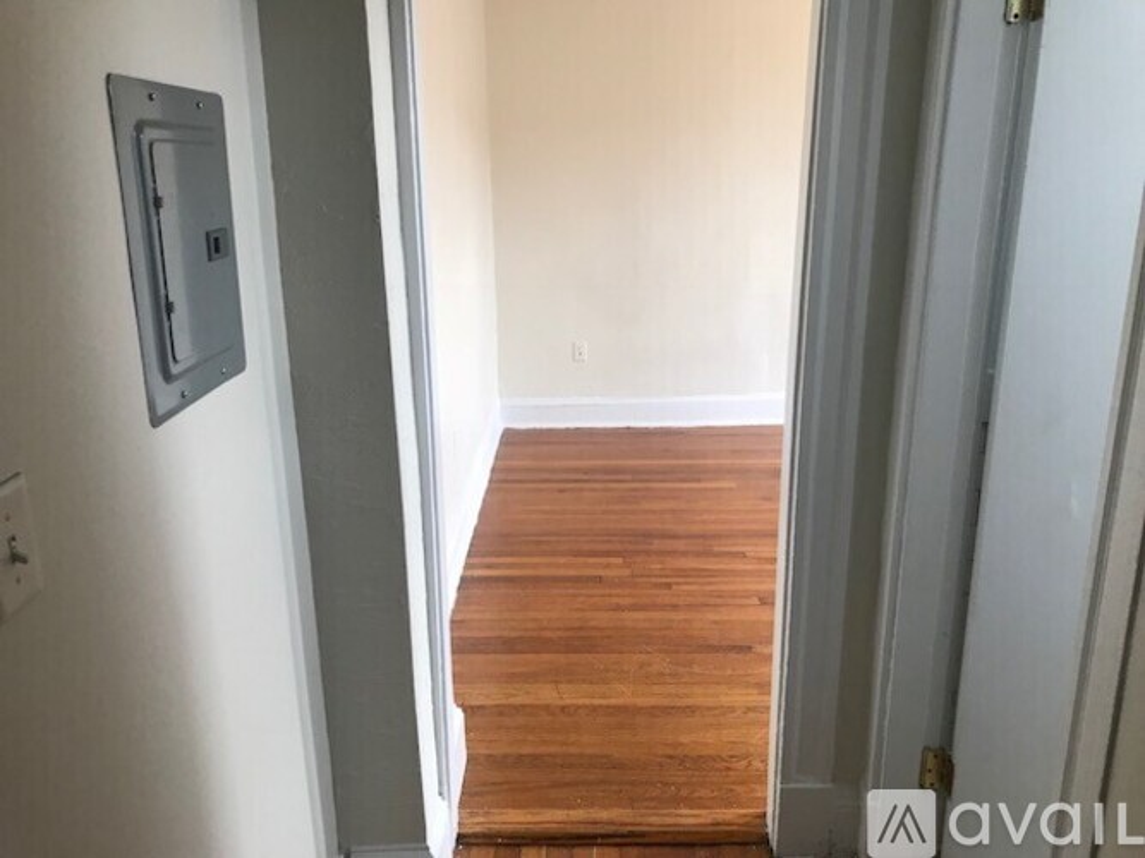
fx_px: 926
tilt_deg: -15.8
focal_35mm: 28
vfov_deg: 49.7
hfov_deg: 63.5
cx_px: 572
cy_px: 429
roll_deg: +1.6
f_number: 1.8
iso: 20
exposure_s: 1/30
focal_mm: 3.99
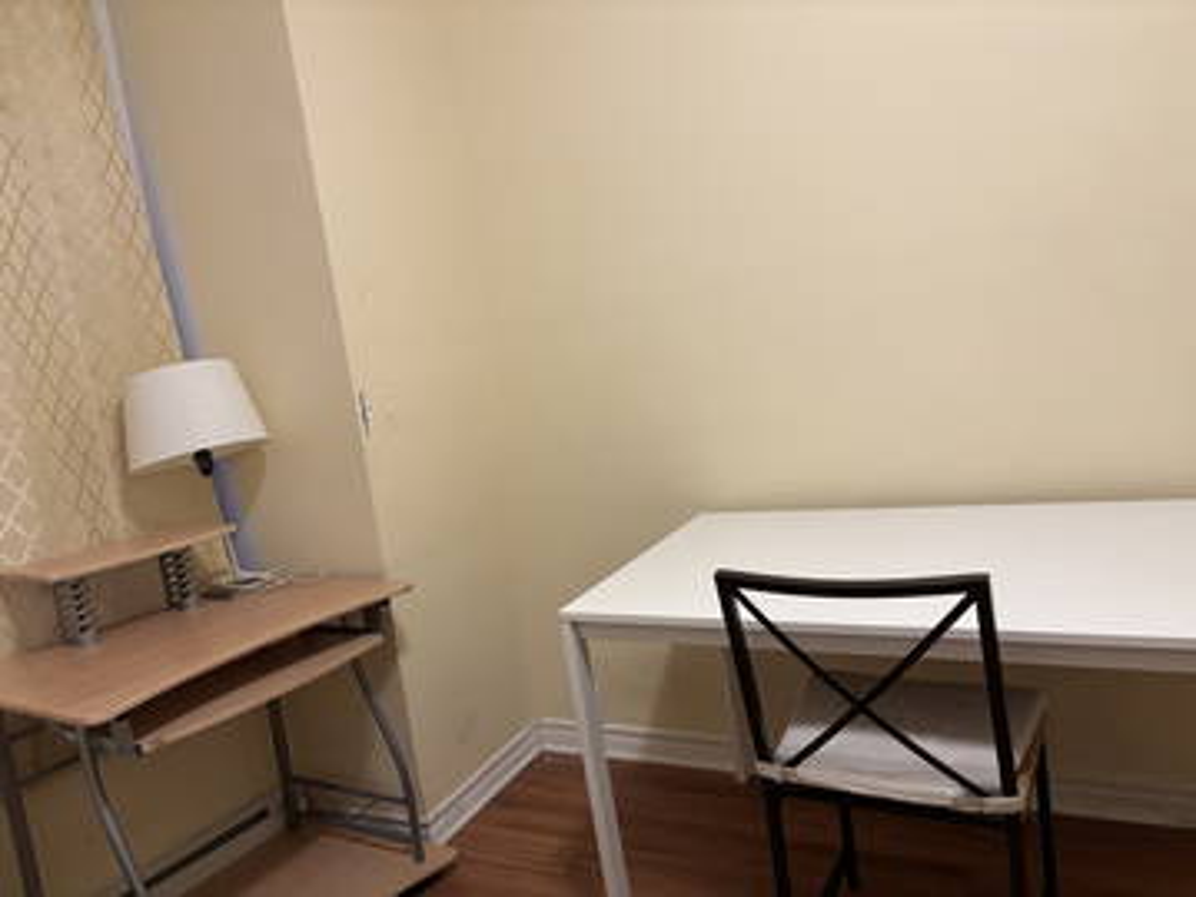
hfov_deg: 67.3
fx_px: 898
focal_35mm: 26
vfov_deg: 53.1
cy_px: 448
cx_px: 598
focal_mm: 5.96
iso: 250
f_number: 1.6
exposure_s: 1/60
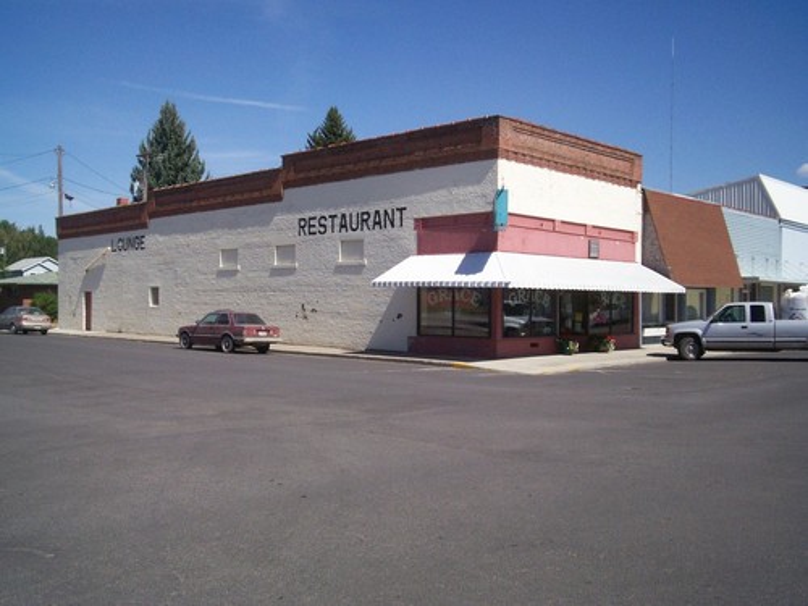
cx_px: 404
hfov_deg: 51.4
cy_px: 303
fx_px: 840
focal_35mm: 36
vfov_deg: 39.7
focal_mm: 5.9
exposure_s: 1/885
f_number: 4.5
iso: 100
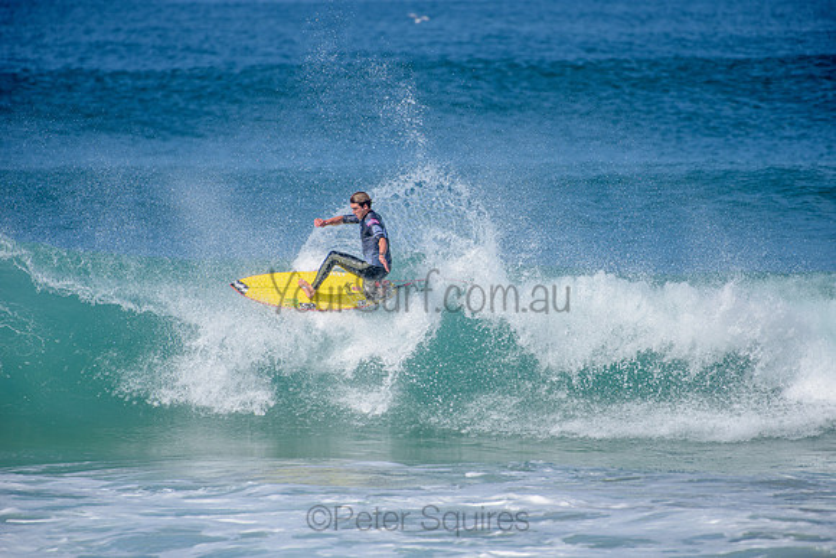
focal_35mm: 500
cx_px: 418
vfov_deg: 2.8
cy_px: 279
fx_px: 11613
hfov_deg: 4.1
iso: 160
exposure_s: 1/2000
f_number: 5.6
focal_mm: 500
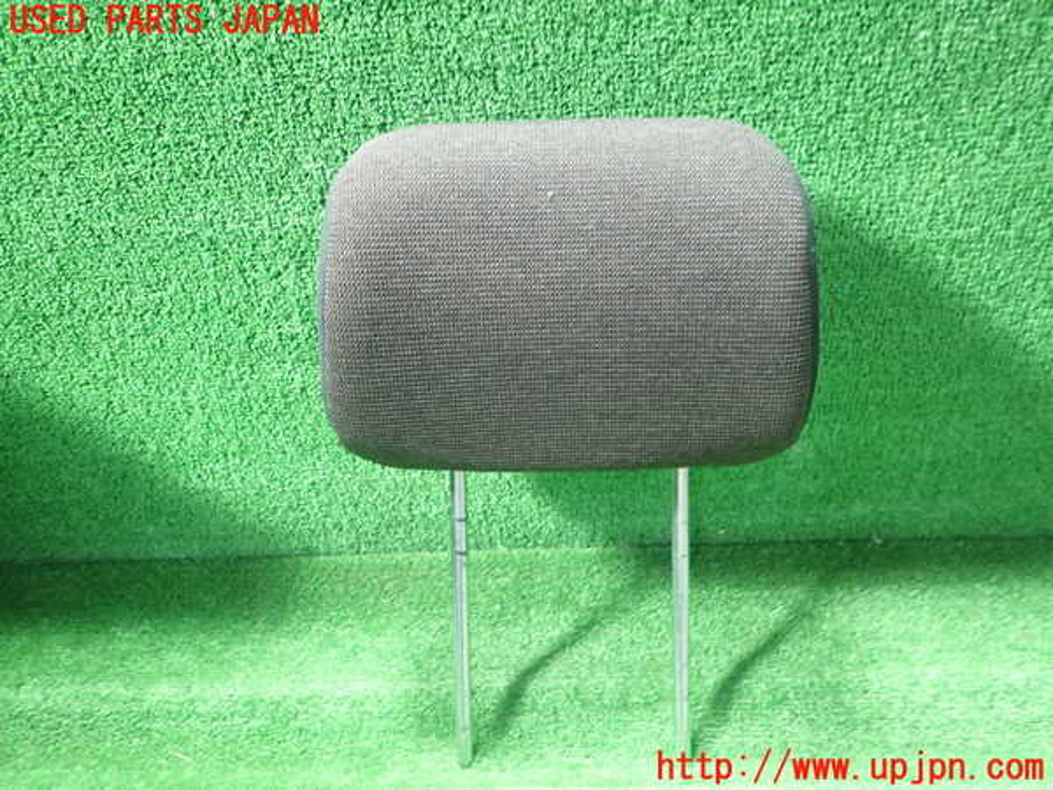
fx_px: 760
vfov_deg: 54.9
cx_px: 526
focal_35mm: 25
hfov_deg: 69.4
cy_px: 395
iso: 640
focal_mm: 4.5
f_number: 2
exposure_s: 1/30
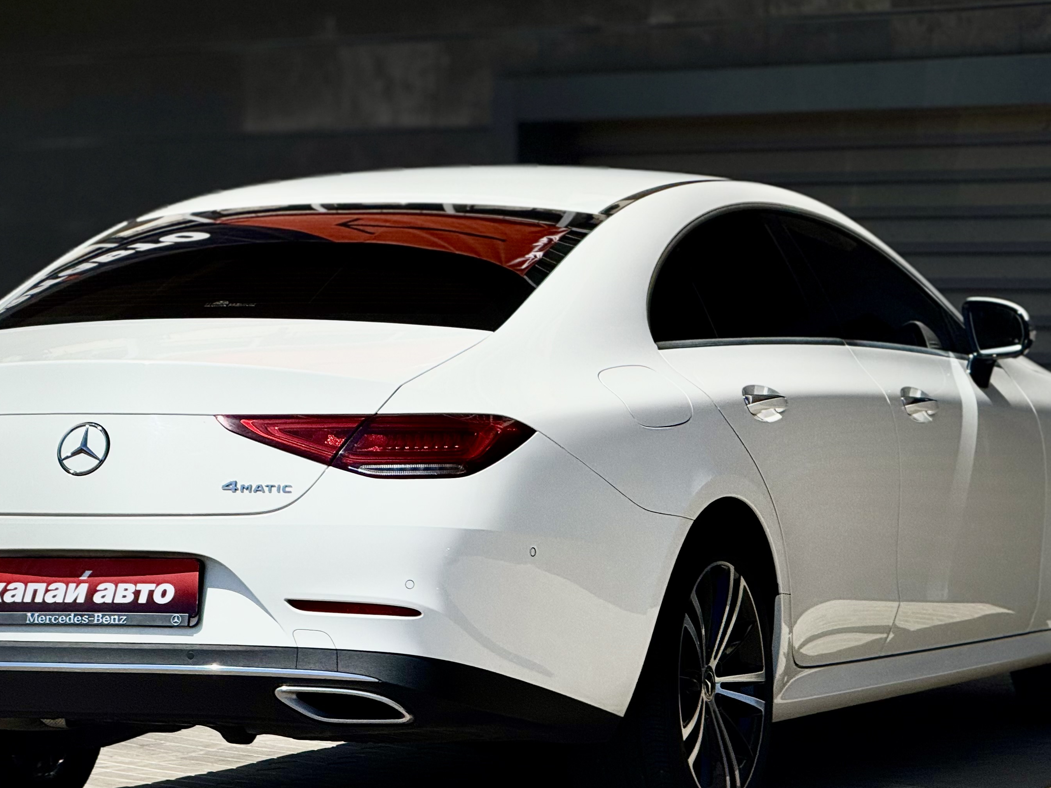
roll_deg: -0.2
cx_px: 468
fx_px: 5434
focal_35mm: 179
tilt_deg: -1.2
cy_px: 447
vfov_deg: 8.3
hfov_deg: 11.0
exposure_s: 1/4651
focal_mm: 15.66
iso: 40
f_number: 2.8
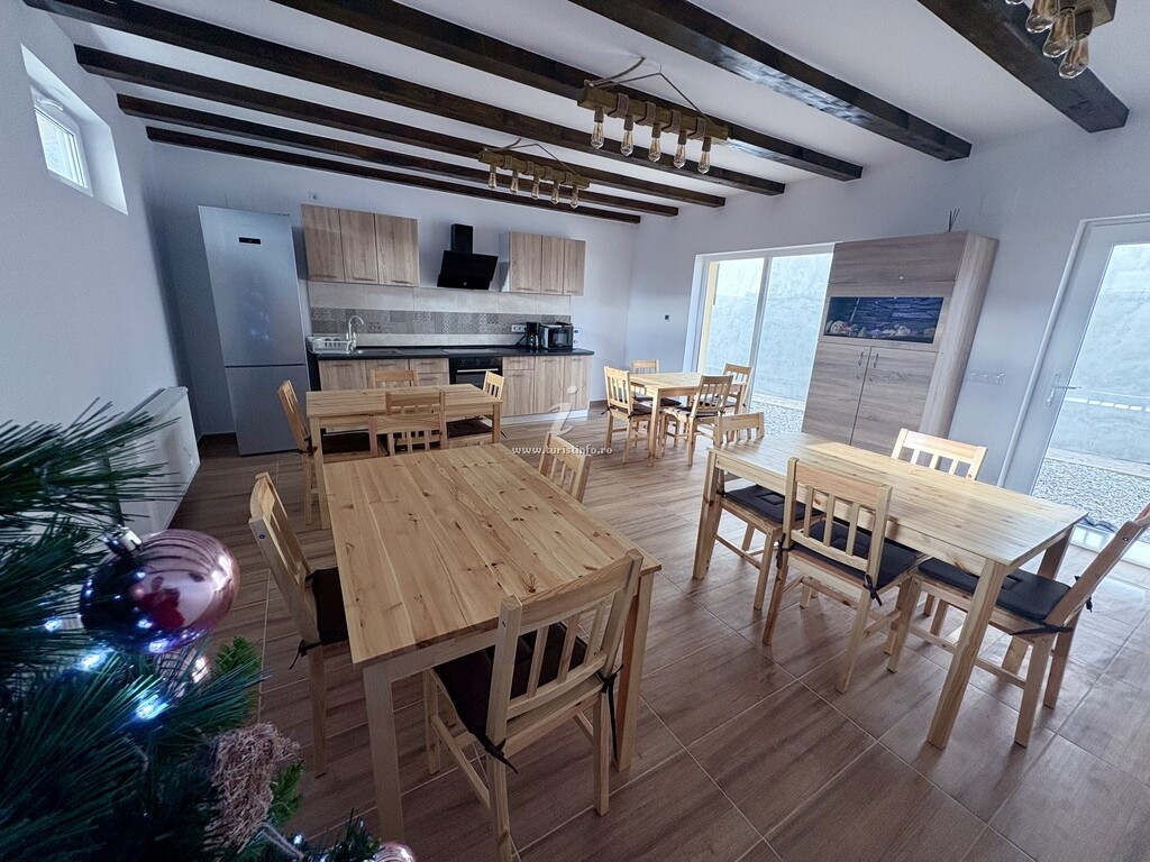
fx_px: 465
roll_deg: -2.7
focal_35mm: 14
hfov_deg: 102.1
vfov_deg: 85.7
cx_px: 575
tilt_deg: -15.4
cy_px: 431
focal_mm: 2.22
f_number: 2.2
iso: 160
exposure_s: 1/99
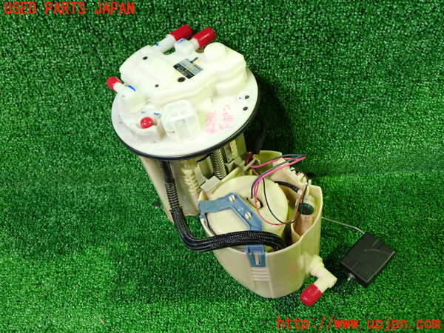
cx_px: 222
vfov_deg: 44.2
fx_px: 410
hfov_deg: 56.8
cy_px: 166
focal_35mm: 32
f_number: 2.4
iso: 400
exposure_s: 1/30
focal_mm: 5.79
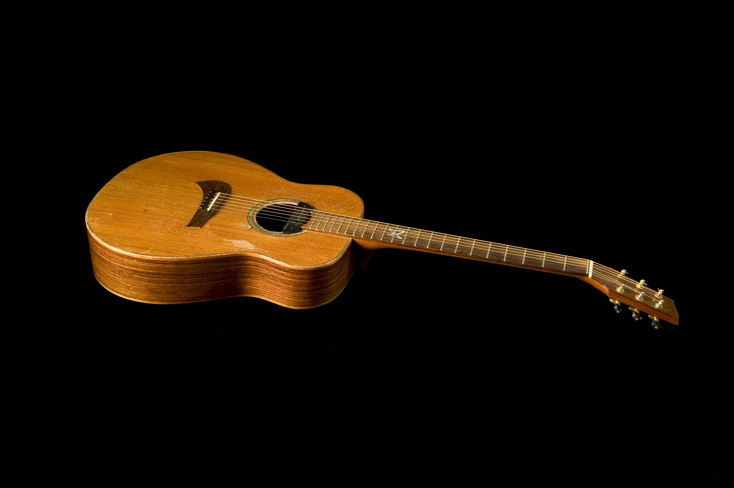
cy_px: 244
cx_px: 367
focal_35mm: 50
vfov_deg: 27.0
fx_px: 1019
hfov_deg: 39.6
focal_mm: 50
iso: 400
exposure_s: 1/160
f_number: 16
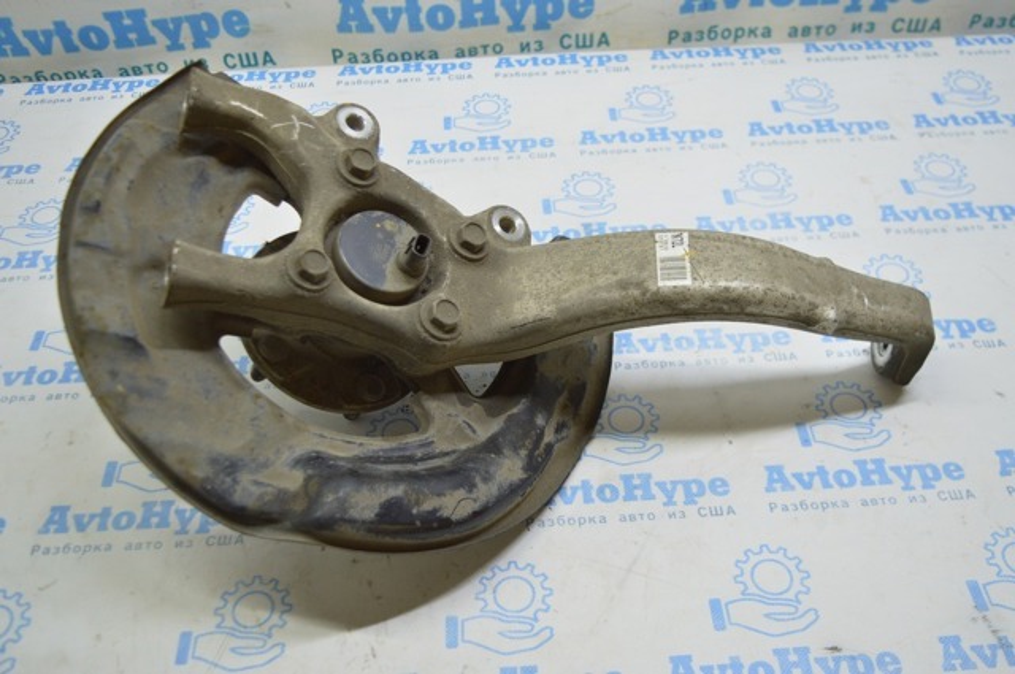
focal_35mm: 36
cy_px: 337
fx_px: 1014
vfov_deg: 36.8
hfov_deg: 53.2
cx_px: 508
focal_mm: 24
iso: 400
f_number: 4
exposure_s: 1/60
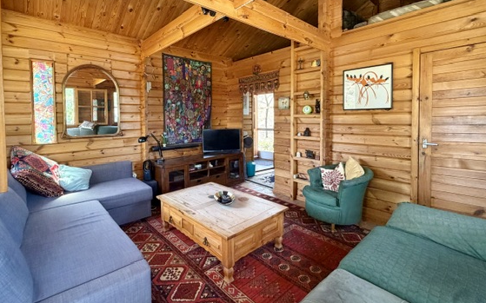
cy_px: 126
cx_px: 221
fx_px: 225
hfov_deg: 94.1
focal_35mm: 17
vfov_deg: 67.5
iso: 320
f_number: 2.2
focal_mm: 2.22
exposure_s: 1/61
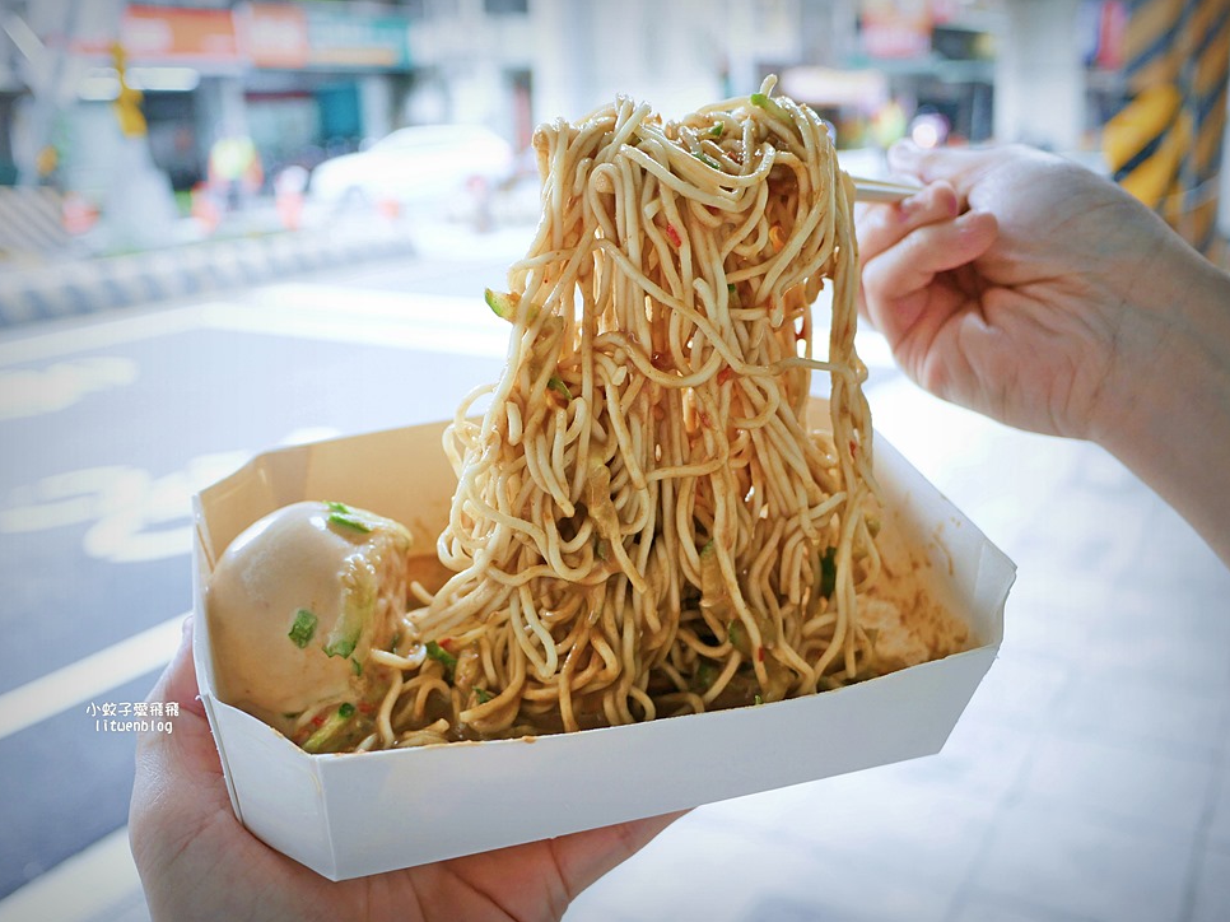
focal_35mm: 29
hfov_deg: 61.7
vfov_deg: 48.2
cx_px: 628
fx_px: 1030
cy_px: 465
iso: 200
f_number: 2.5
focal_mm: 14
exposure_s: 1/125
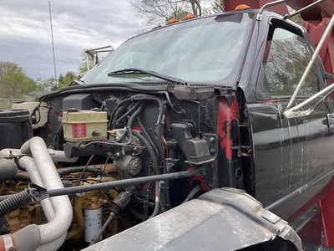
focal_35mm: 29
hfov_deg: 61.7
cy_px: 126
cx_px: 167
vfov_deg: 48.2
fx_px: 280
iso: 25
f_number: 1.8
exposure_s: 1/465
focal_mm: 3
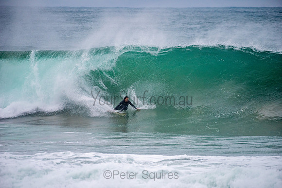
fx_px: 3917
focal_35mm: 500
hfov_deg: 4.1
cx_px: 141
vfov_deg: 2.8
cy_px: 94
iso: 800
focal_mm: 500
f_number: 5.6
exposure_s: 1/1250
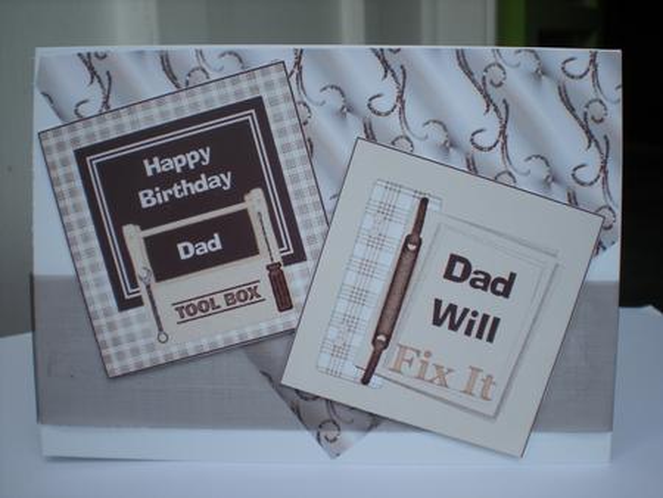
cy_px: 249
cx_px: 332
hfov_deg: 49.0
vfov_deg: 37.8
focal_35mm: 38
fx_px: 728
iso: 64
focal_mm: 6.3
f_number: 4.6
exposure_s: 1/177
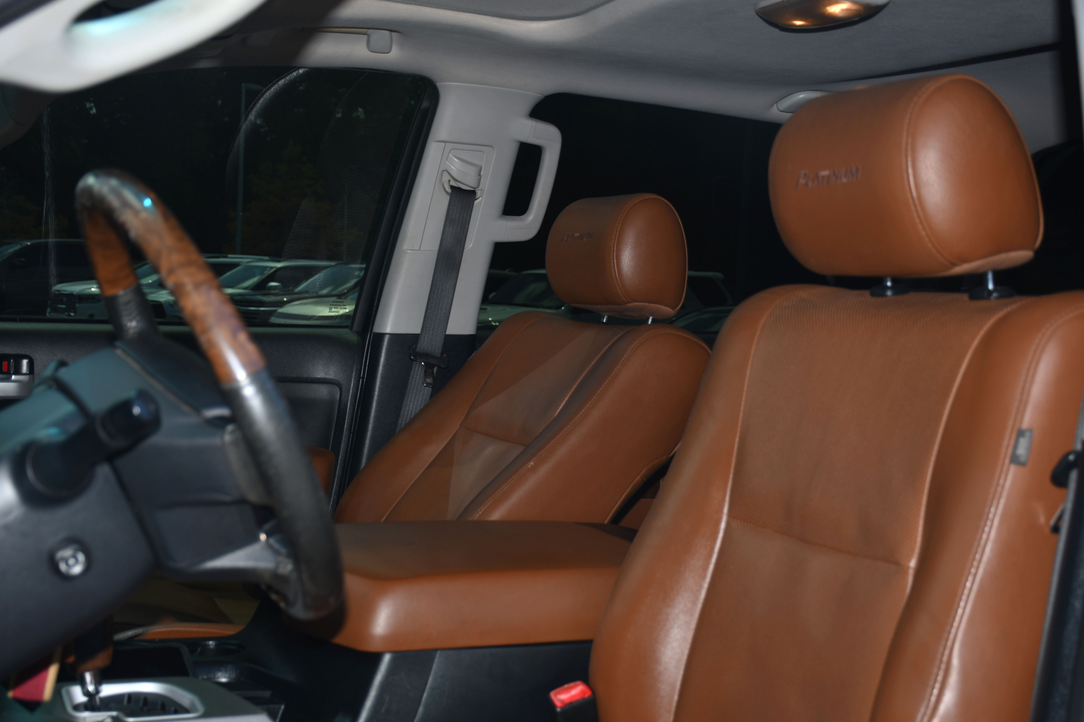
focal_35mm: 48
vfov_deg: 28.1
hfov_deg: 41.1
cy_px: 361
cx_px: 542
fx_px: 1445
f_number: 4
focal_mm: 32
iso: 100
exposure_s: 1/125
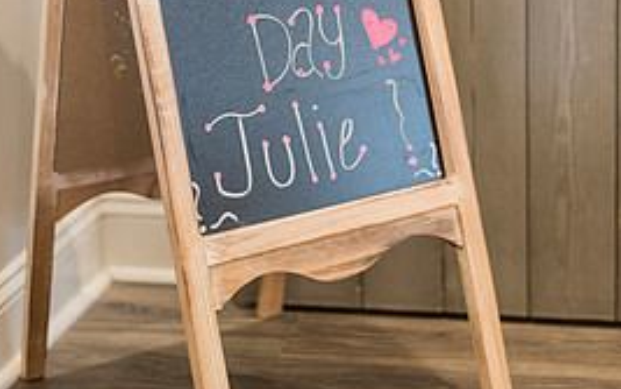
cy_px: 26
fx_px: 1456
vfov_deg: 15.0
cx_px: 277
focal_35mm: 86
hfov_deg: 24.1
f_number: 2
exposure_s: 1/80
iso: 800
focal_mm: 50
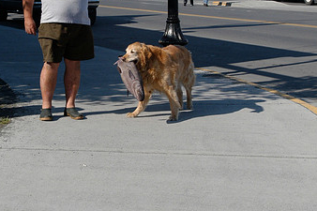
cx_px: 156
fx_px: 950
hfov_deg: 18.9
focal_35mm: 108
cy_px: 69
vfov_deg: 12.7
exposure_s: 1/500
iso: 400
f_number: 11
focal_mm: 42
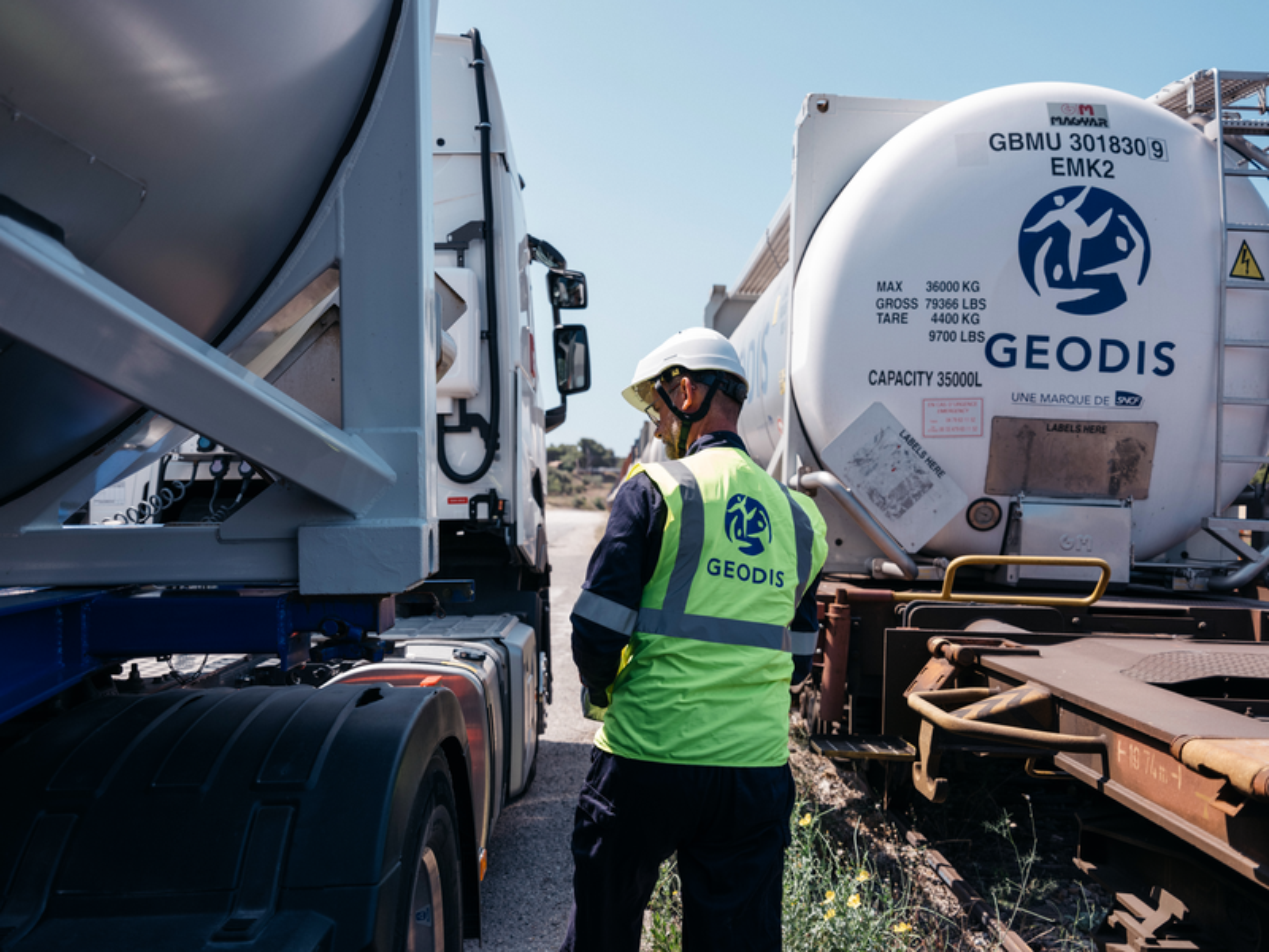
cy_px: 476
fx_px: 1136
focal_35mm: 31
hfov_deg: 58.4
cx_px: 634
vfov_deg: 45.4
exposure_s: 1/500
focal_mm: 38.9
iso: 200
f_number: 4.8
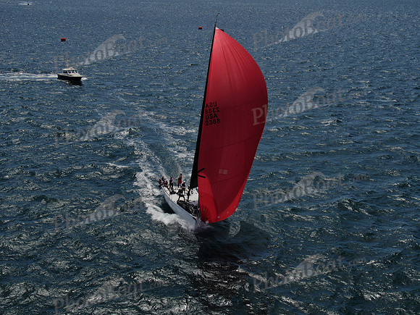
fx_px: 582
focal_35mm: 48
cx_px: 210
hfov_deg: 39.7
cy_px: 158
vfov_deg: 30.3
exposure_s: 1/2000
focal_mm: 8.6
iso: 100
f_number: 3.8
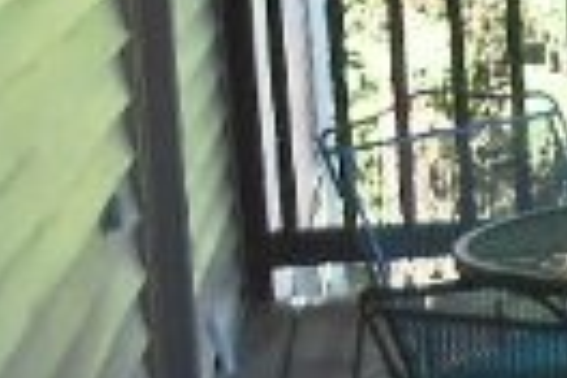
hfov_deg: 8.4
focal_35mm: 209
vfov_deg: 6.6
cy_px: 9
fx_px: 3291
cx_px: 1637
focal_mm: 4.6
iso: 80
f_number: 3.5
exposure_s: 1/60
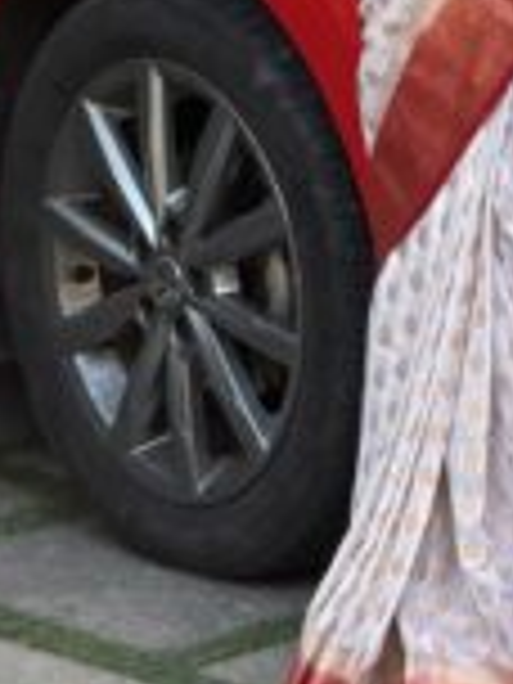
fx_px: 6916
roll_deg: +0.6
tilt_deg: -8.7
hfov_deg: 4.2
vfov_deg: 5.6
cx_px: 630
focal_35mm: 350
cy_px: -272
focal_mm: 16.89
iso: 125
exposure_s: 1/121
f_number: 2.8
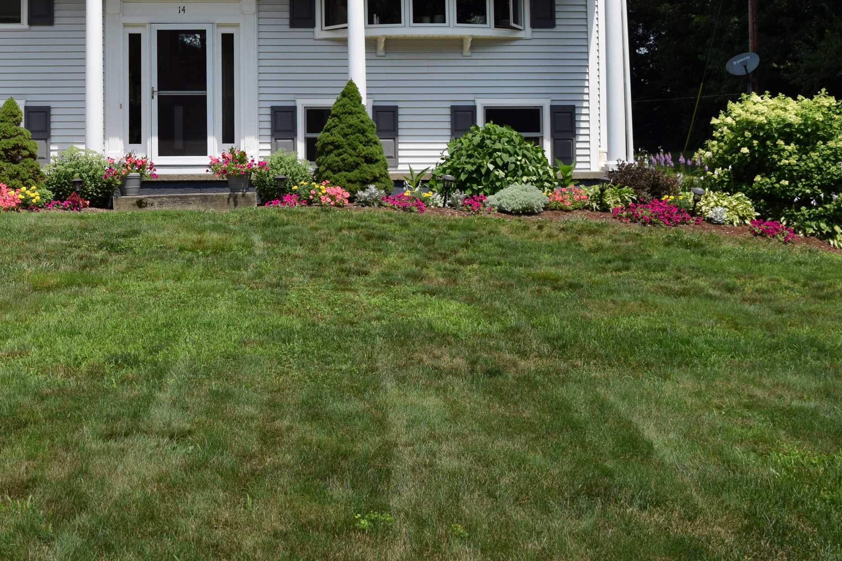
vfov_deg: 22.4
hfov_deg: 32.4
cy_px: 136
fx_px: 1403
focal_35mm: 60
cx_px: 160
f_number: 7.1
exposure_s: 1/1250
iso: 200
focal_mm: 24
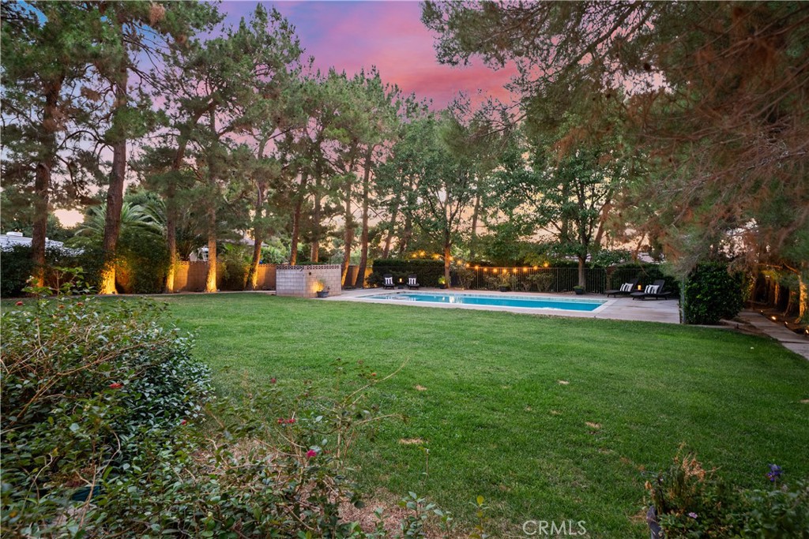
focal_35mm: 19
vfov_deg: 64.6
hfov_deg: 86.9
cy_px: 270
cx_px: 404
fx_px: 427
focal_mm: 19
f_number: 8
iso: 100
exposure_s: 13
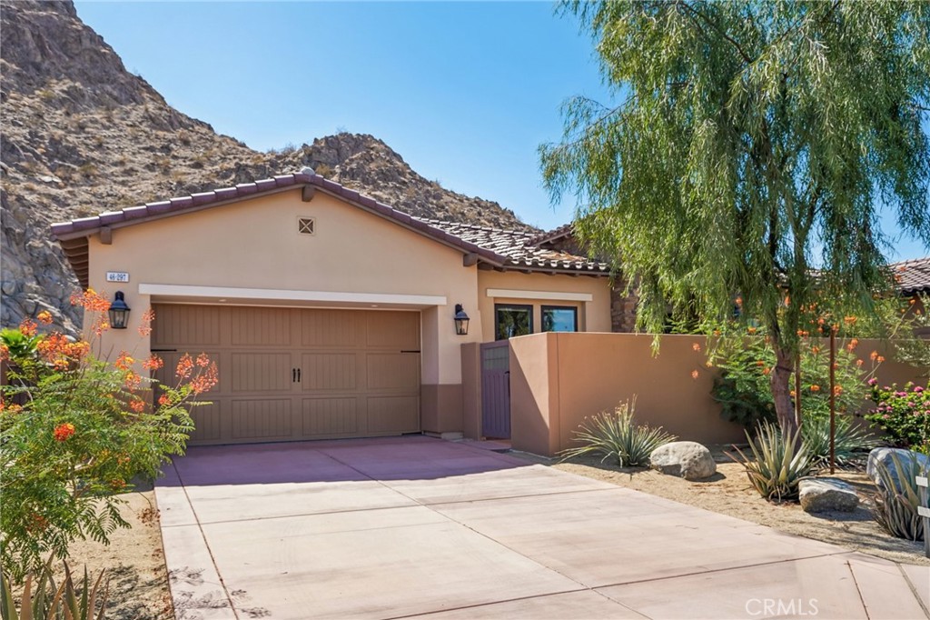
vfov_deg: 49.5
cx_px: 465
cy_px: 310
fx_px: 671
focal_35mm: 26
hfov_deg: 69.4
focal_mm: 26
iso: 100
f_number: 8
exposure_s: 1/200
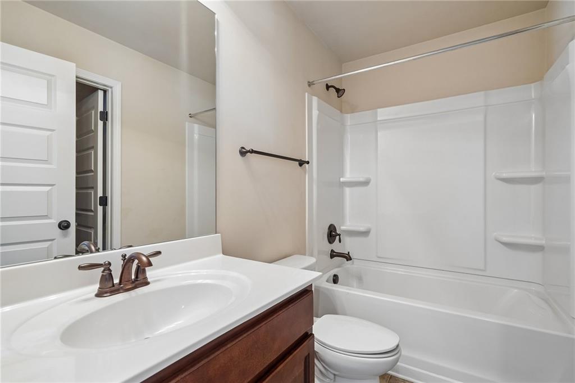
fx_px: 255
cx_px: 288
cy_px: 192
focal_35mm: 16
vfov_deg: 73.7
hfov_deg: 96.8
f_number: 8
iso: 400
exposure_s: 1/3.33
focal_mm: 16
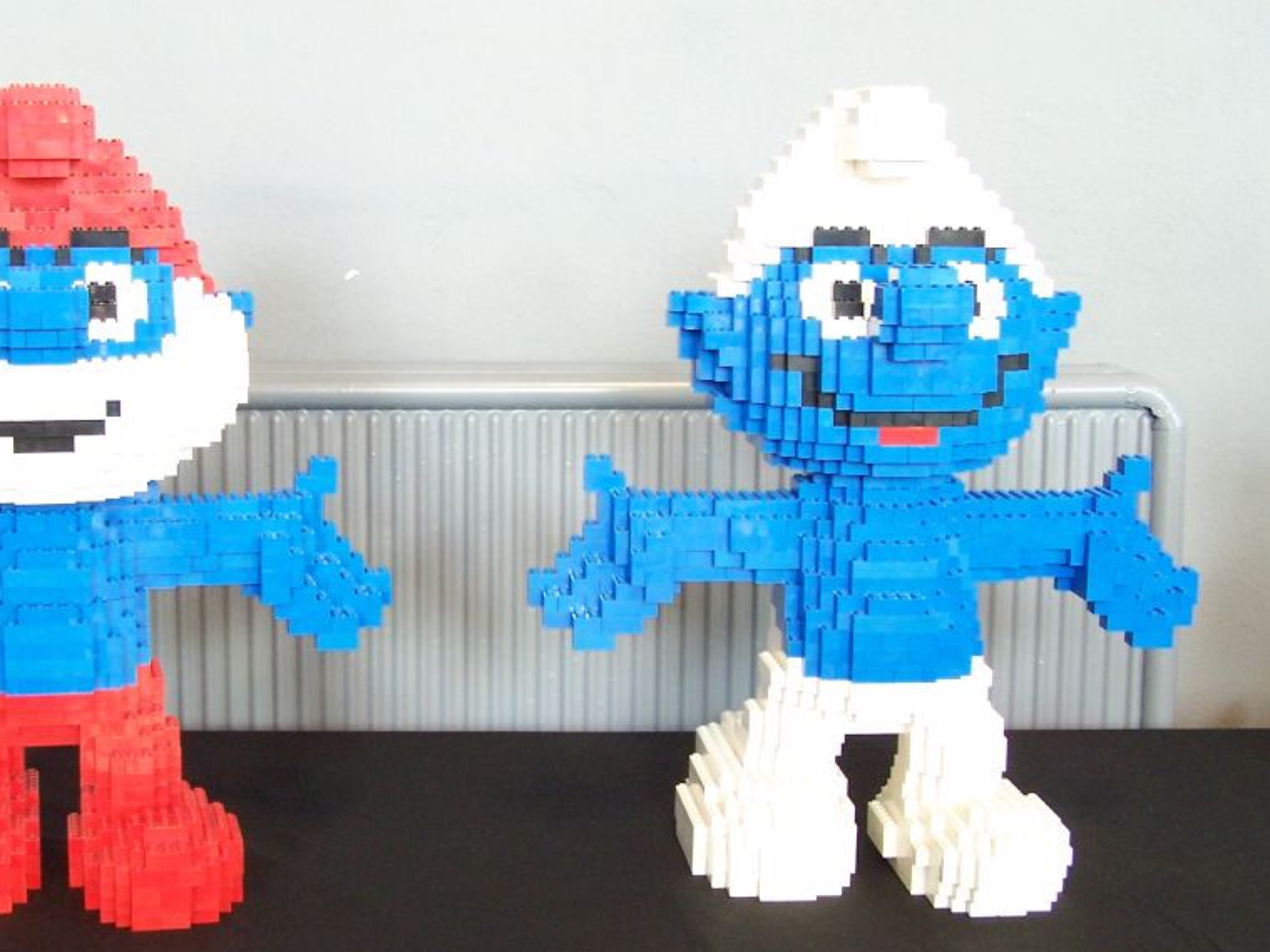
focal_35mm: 58
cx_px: 482
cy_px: 507
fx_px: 2128
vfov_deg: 25.2
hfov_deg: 33.1
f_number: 3.6
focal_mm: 7.1
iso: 200
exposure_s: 1/6
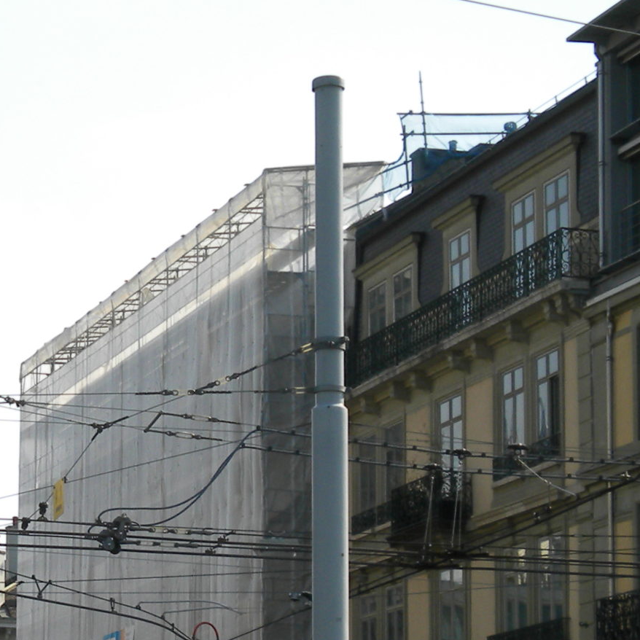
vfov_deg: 12.8
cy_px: 658
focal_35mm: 134
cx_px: -147
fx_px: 2803
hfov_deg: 12.7
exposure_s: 1/414
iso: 80
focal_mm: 9.3
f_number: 5.6
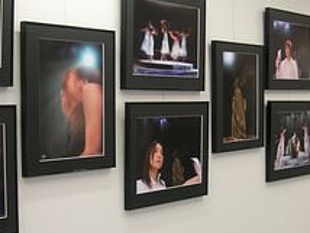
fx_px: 619
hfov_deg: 28.1
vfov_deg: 21.3
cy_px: 146
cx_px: 169
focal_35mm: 69
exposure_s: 1/45
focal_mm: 6.1
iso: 50
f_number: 2.8
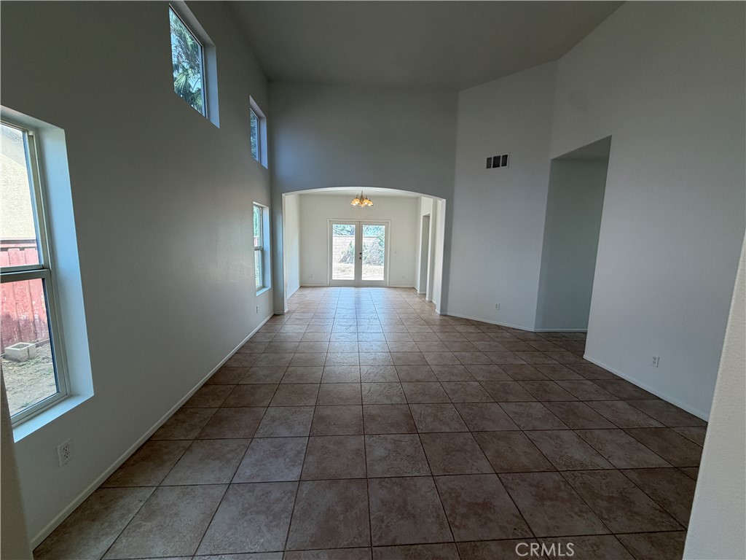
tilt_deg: -8.7
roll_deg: -0.4
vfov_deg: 85.7
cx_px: 373
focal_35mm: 14
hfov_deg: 102.1
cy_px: 280
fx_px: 302
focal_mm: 2.22
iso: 80
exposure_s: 1/120
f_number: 2.2
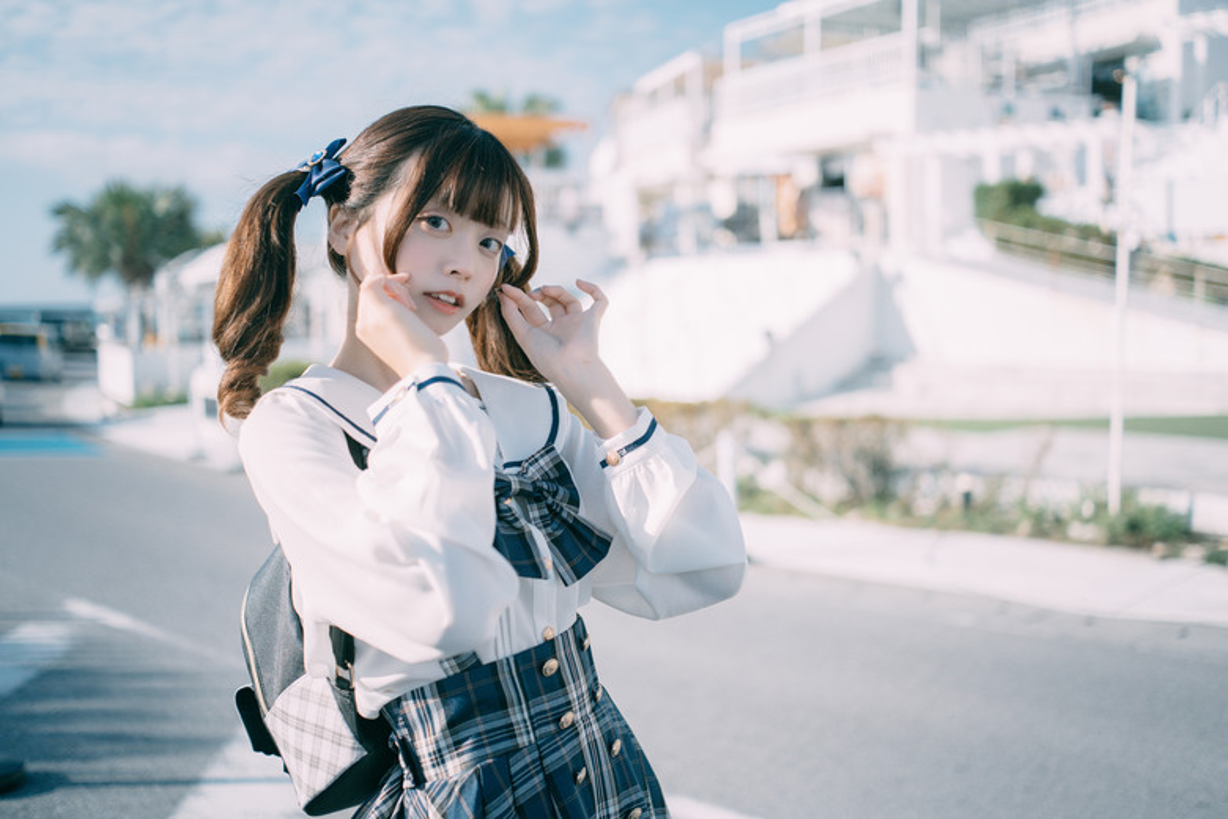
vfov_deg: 33.4
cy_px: 410
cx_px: 614
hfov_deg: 48.5
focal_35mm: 40
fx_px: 1364
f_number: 2
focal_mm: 40
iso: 100
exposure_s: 1/8000
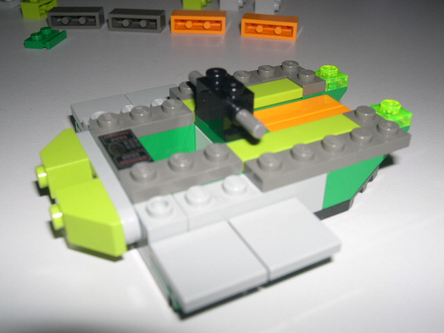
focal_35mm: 38
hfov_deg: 49.0
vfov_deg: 37.7
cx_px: 222
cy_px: 166
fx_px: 487
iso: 100
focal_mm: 8
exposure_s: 1/60
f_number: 7.6
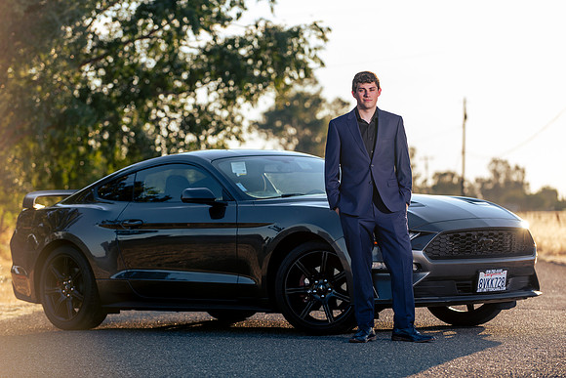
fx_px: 2123
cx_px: 283
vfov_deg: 10.2
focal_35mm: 135
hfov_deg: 15.2
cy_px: 189
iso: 31
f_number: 4
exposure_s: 1/250
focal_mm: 135
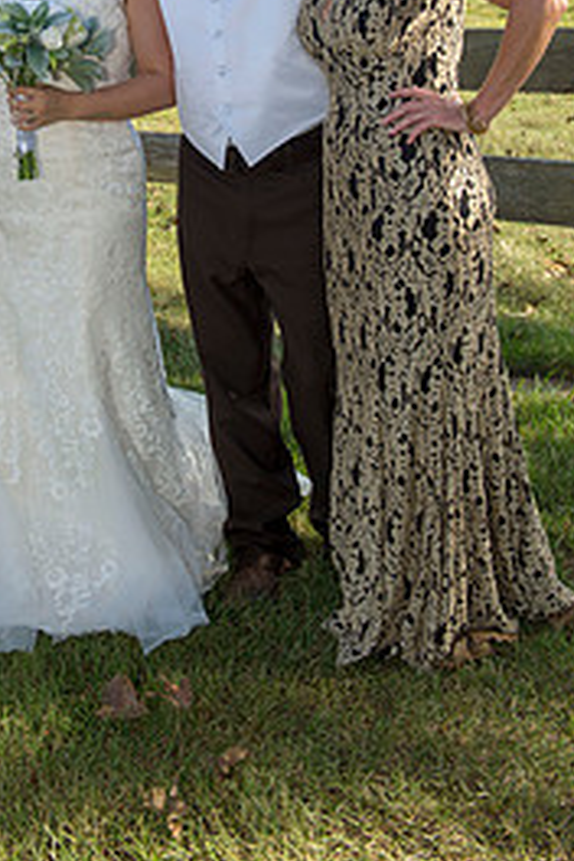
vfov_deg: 33.2
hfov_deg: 23.2
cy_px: 134
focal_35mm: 58
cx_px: 145
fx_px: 1387
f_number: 6.3
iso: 200
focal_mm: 34
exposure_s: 1/320
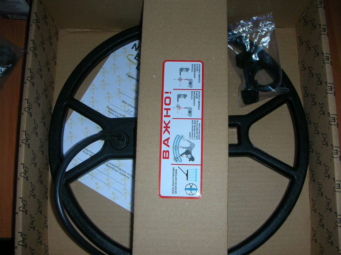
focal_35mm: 37
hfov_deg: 50.2
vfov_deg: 38.6
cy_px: 131
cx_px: 168
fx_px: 364
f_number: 3
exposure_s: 1/60.1
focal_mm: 5.8
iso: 50
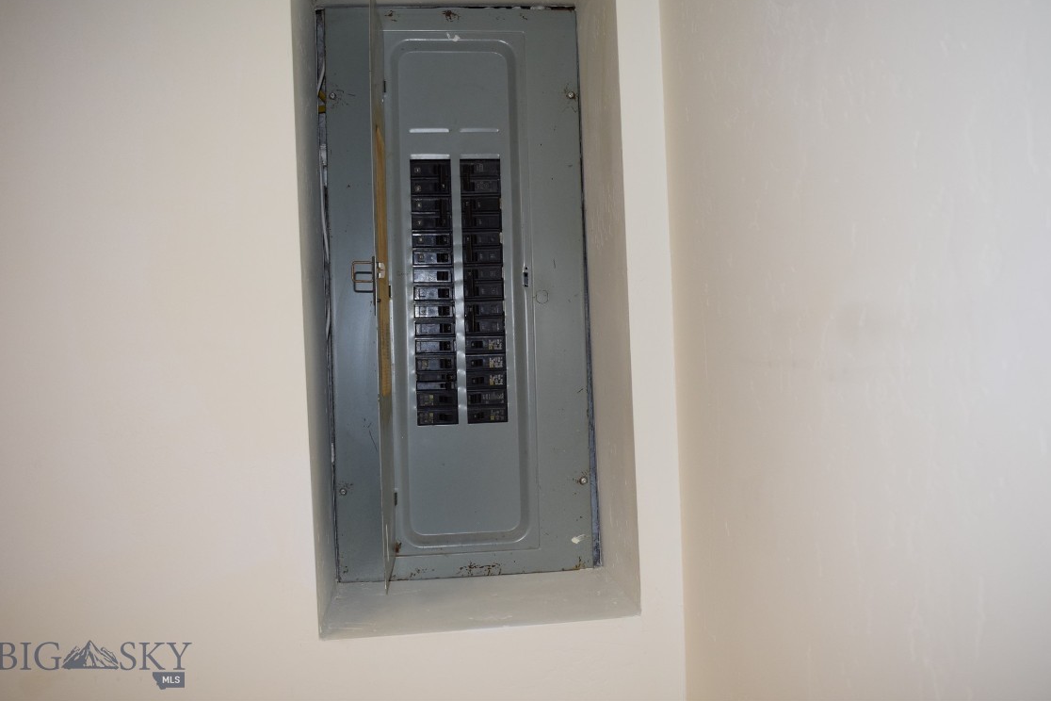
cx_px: 527
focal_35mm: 33
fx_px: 949
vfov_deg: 40.5
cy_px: 340
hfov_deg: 57.9
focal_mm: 21
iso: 800
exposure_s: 1/100
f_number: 5
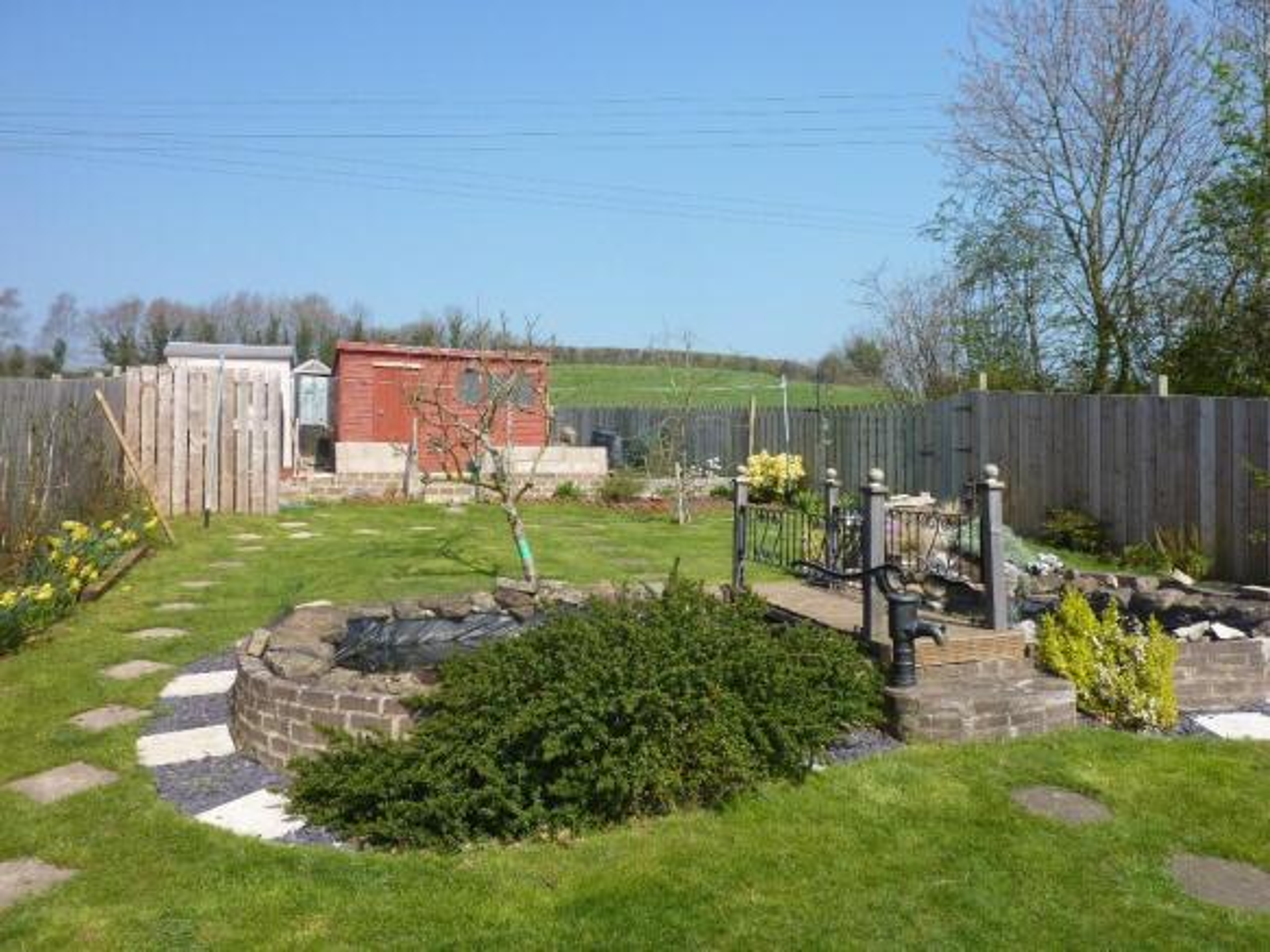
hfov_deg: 69.4
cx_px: 635
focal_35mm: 25
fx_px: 917
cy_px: 476
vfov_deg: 54.9
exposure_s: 1/500
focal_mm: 4.1
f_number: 4
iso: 80
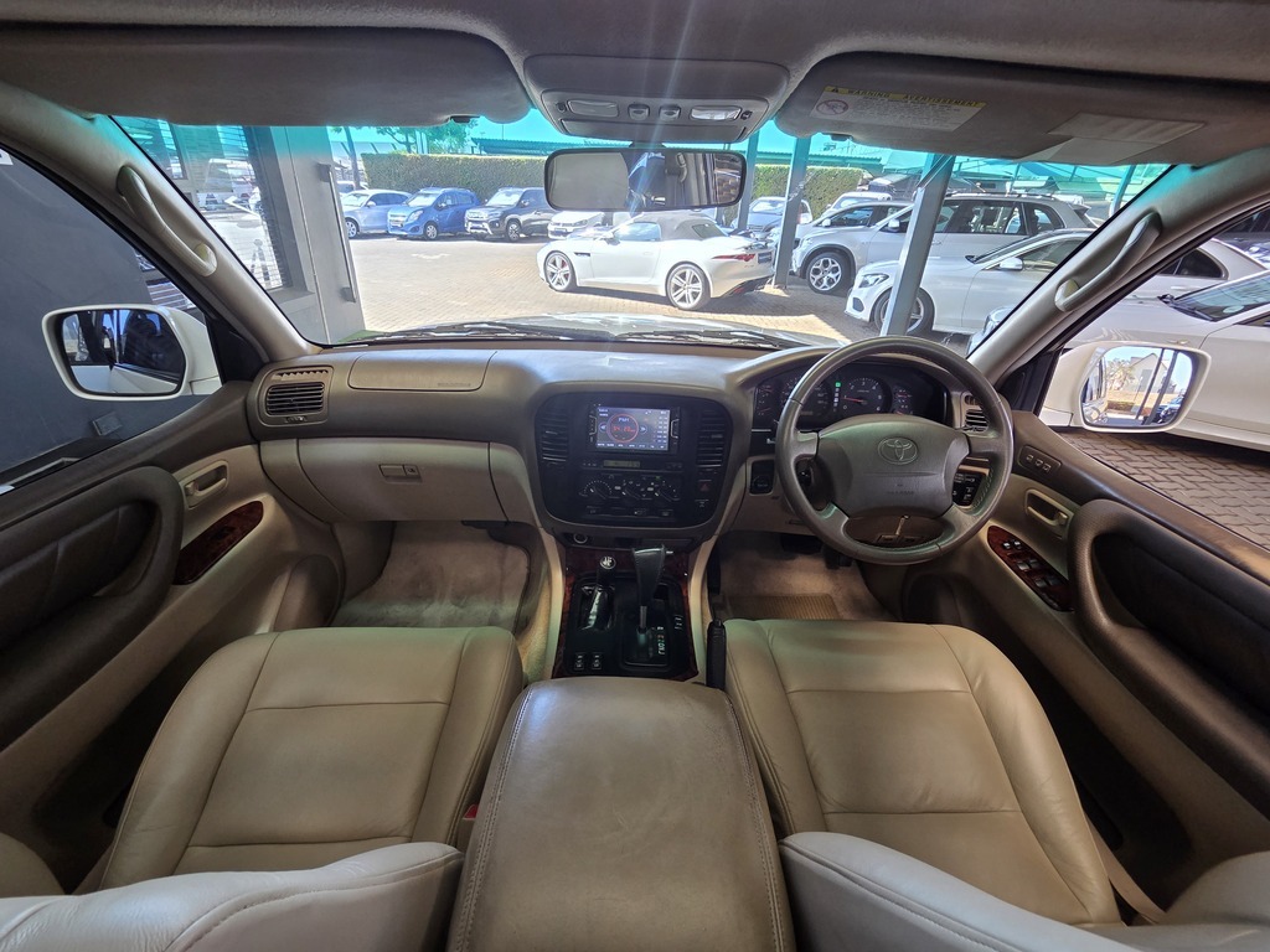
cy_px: 476
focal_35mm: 13
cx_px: 635
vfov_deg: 89.9
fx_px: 477
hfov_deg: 106.2
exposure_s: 1/100
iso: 125
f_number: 2.2
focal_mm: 2.2
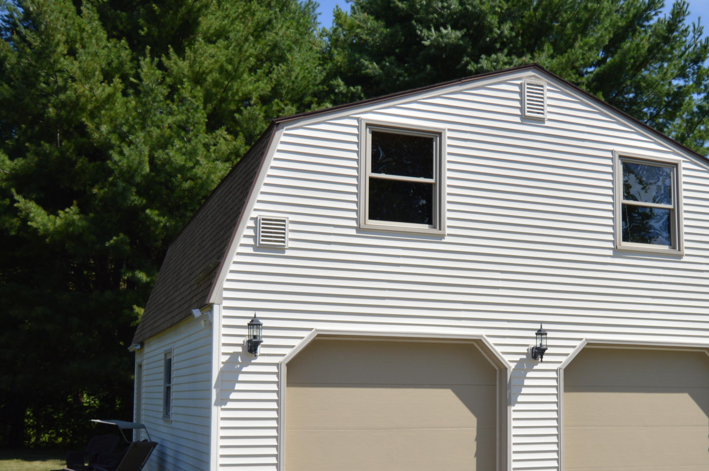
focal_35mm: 45
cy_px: 324
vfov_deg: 29.5
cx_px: 423
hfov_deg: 43.4
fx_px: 885
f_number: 3.5
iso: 100
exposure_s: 1/1250
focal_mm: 20
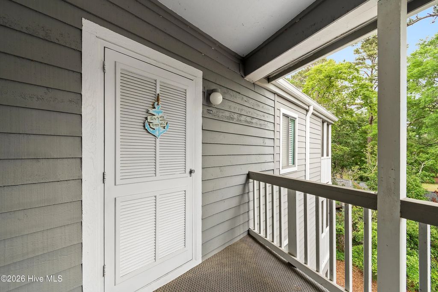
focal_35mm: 15
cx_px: 219
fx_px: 183
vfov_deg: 77.3
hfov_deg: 100.4
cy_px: 146
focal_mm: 10
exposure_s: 1/10
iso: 100
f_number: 8
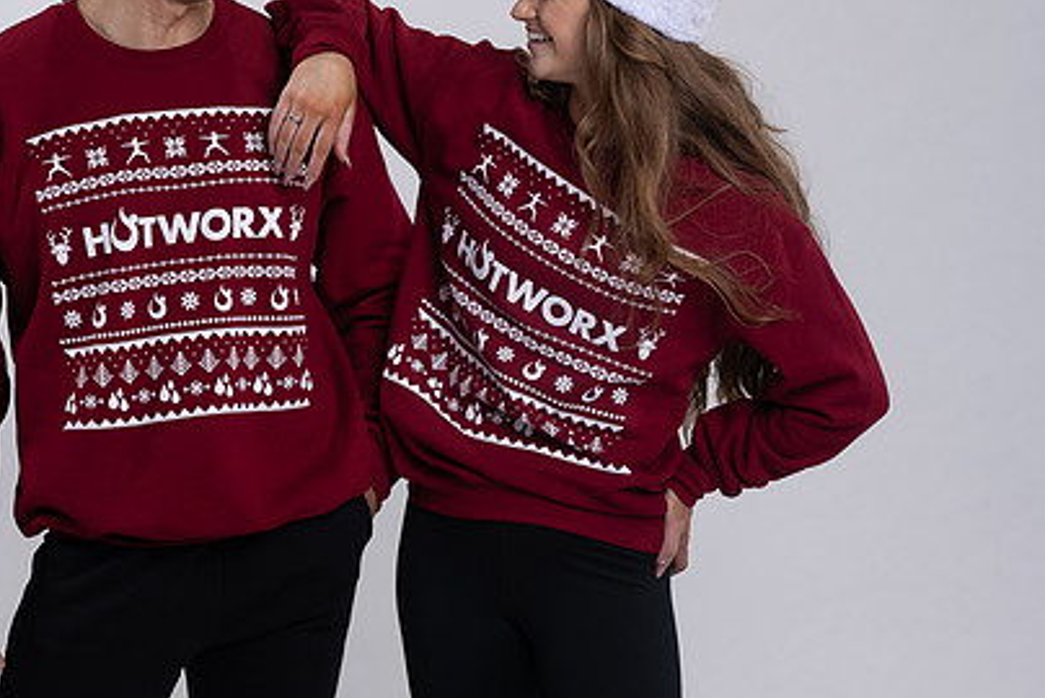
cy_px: 229
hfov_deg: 16.7
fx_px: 3544
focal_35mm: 122
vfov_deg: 11.2
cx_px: 334
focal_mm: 85
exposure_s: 1/125
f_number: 4
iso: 125
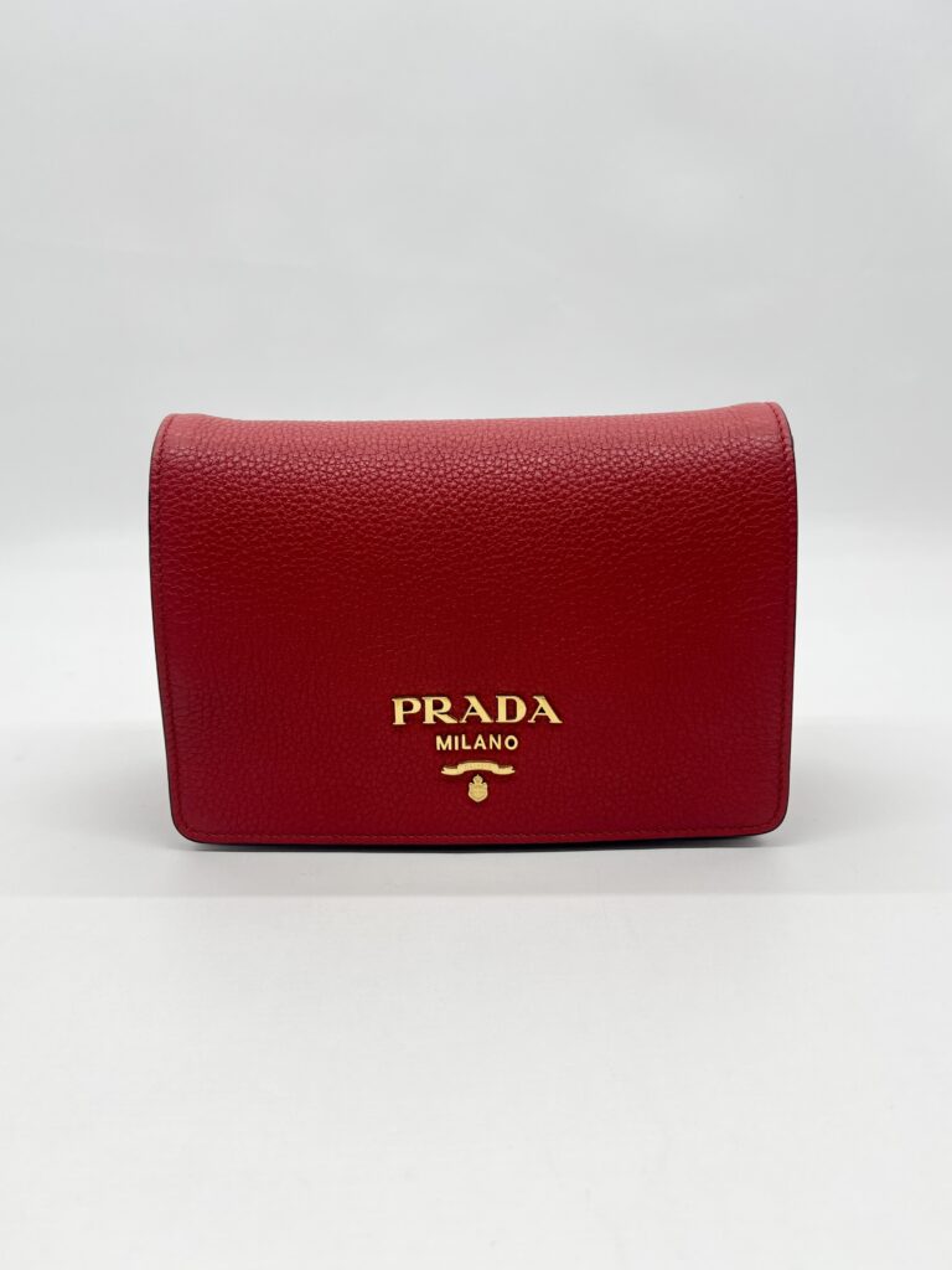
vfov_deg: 67.3
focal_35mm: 26
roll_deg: +0.6
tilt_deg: -15.9
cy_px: 635
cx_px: 476
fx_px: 953
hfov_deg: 53.1
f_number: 1.5
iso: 32
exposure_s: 1/138
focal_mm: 5.7
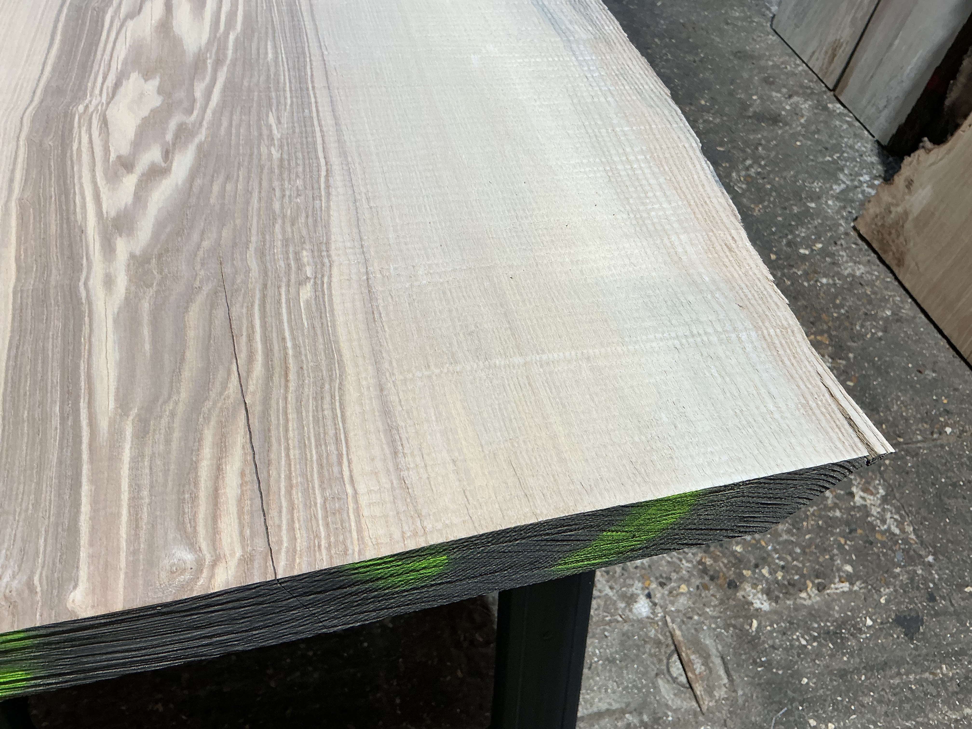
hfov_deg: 61.7
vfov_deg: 48.2
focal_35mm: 29
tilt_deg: -46.9
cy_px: 364
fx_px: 814
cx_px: 486
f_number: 1.8
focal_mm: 3
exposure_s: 1/50
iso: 50
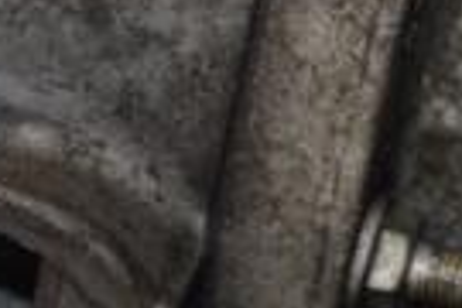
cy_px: 38
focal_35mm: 501
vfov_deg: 2.7
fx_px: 6432
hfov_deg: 4.1
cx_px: 869
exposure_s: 1/60
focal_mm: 75
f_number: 5.3
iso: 800
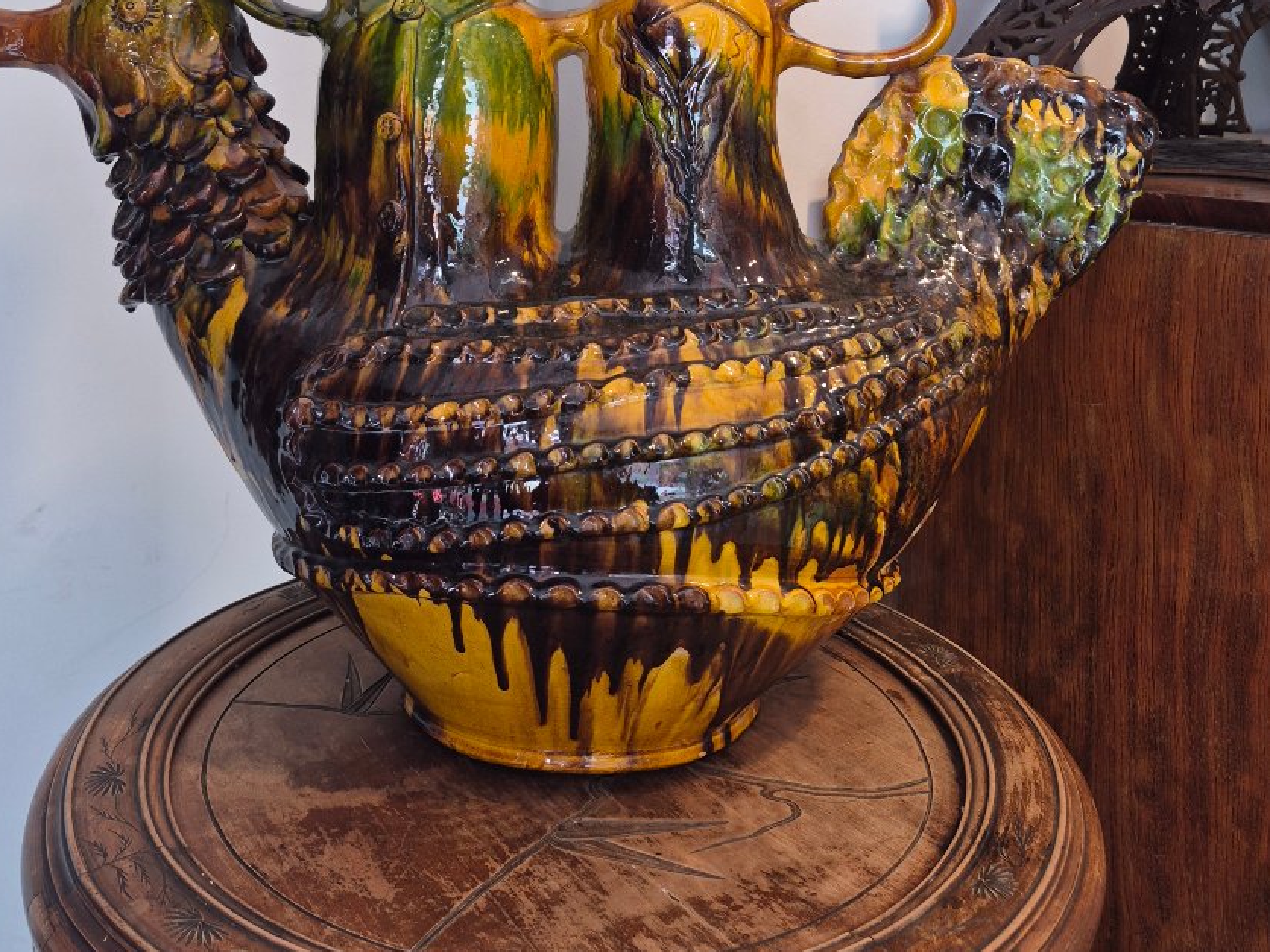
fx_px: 1211
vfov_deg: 39.1
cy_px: 55
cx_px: 591
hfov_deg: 55.3
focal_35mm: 33
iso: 80
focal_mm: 5.4
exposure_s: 1/100
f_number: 1.8
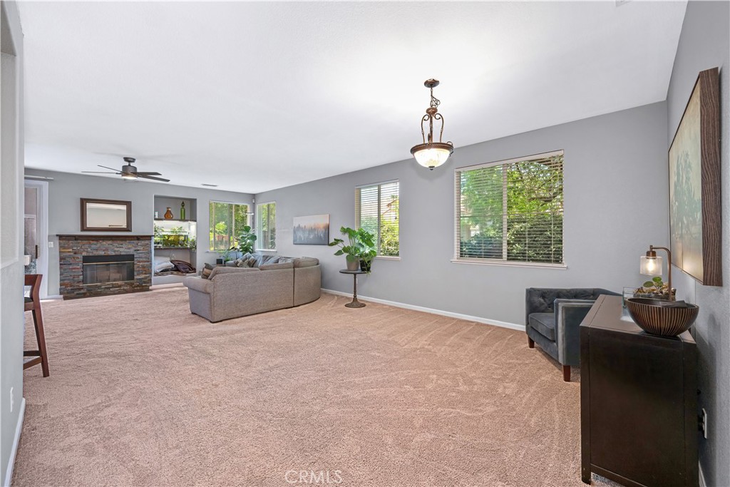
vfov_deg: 81.2
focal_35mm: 14
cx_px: 365
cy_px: 244
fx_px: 284
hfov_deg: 104.2
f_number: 4.5
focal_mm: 14
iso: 640
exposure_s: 1/60
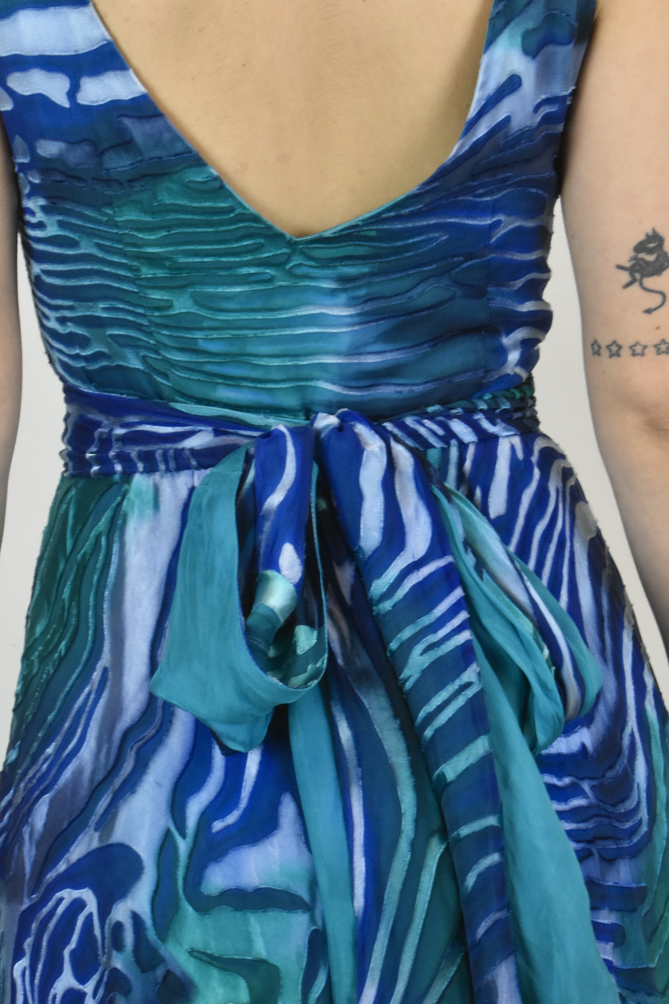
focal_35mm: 115
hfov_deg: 11.9
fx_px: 3197
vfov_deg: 17.8
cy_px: 628
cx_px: 265
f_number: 18
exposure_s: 1/30
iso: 1600
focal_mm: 55
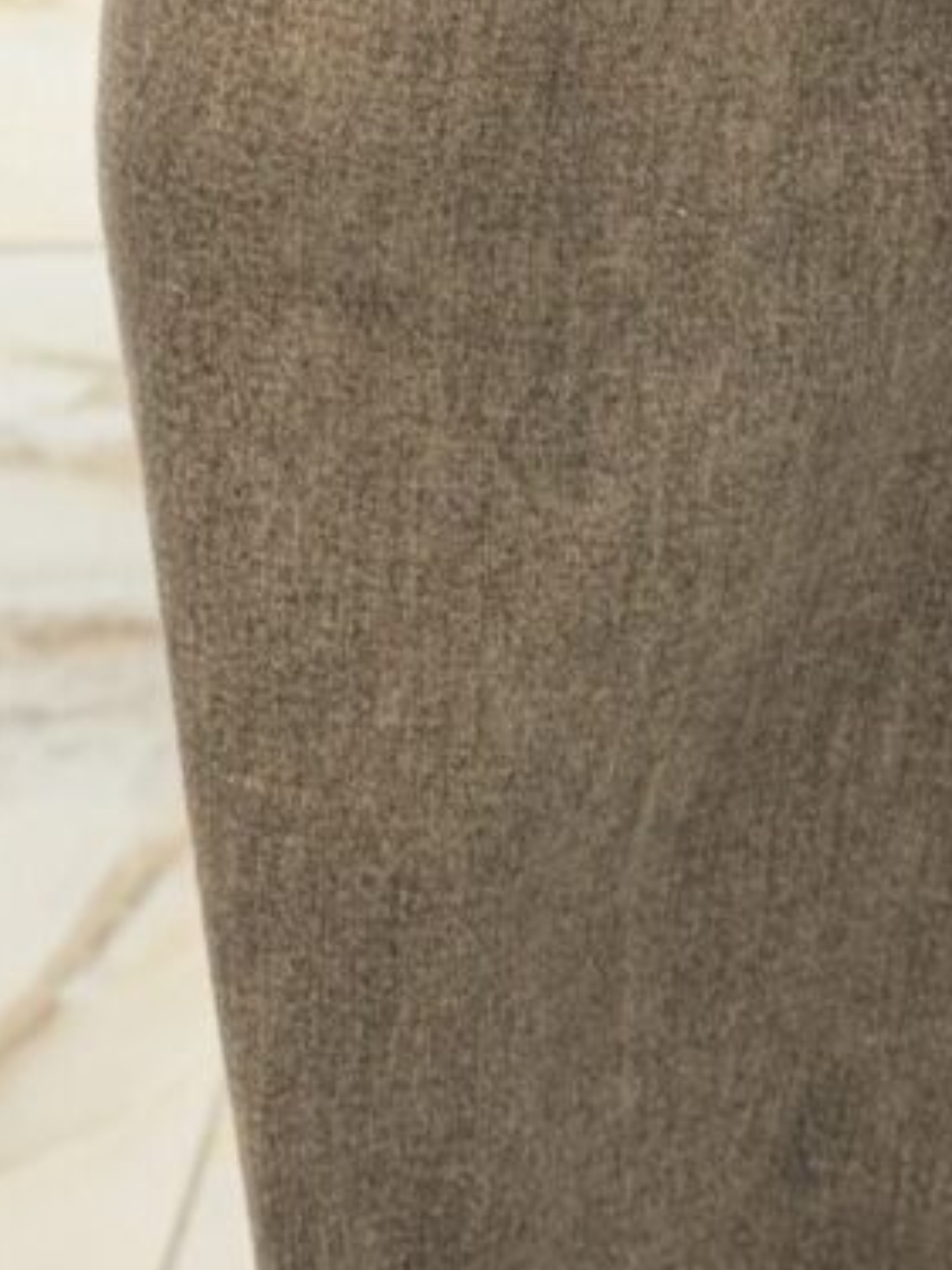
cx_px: 1643
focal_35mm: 222
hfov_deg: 6.6
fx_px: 8145
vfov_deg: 8.8
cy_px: -130
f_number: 1.78
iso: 80
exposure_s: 1/71
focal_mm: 6.76
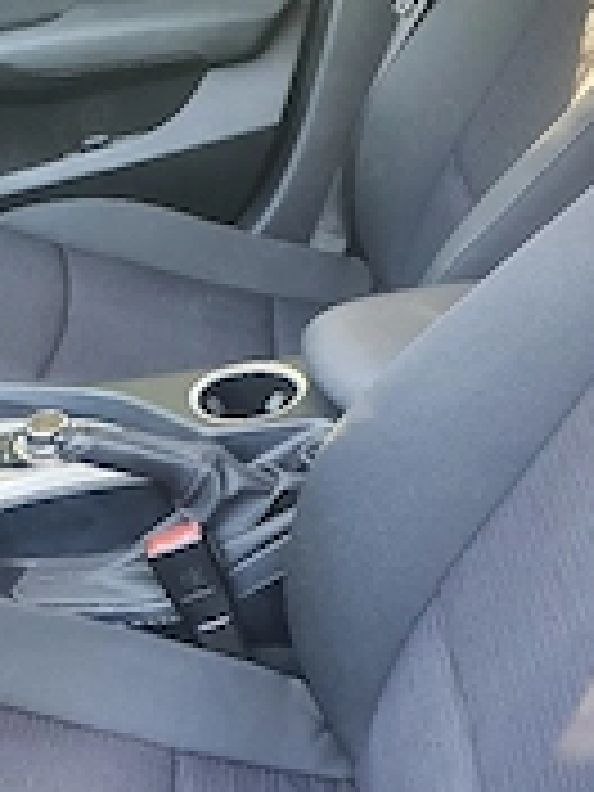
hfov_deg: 24.1
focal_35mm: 59
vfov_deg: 32.0
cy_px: 608
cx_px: 58
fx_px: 1350
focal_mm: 4.3
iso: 500
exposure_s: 1/50
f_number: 2.4
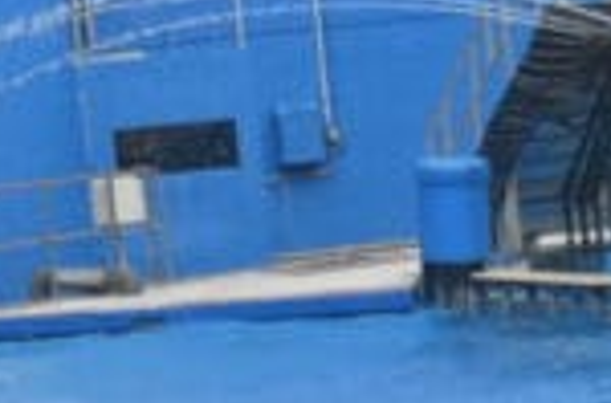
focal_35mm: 431
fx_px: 7292
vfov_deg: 3.1
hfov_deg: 4.8
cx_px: 684
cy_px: 1038
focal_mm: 42
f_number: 4.5
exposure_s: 1/320
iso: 100
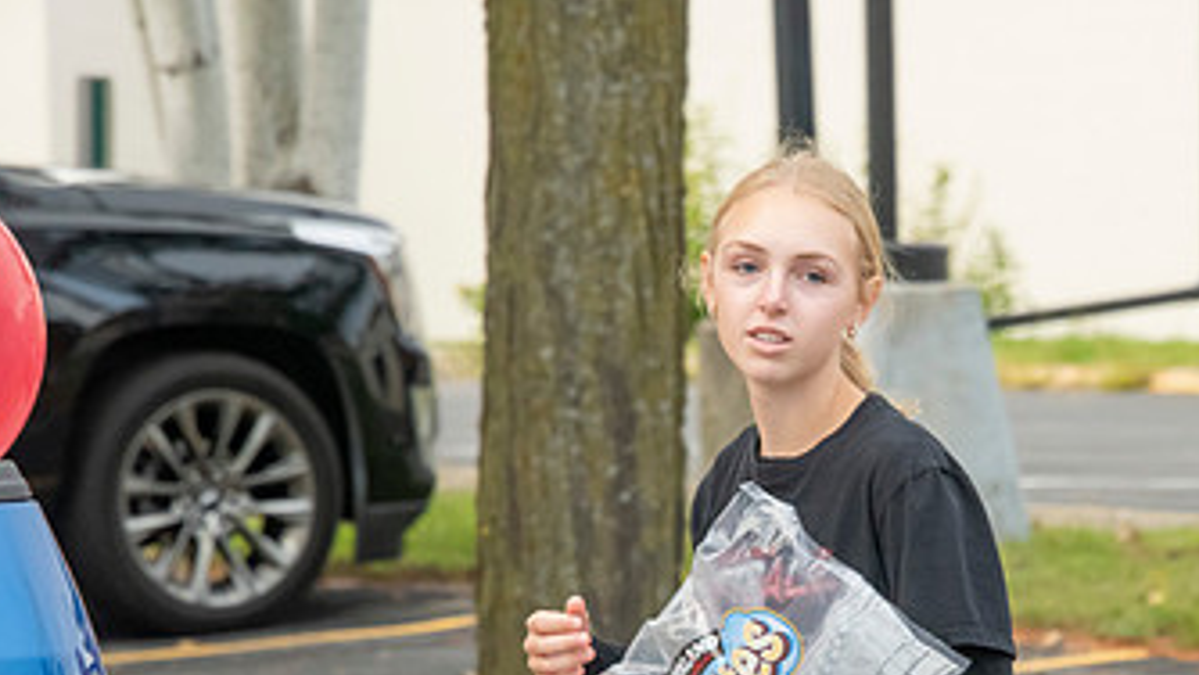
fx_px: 12147
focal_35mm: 382
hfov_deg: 5.6
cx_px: 926
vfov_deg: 3.2
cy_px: 634
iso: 3200
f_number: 11
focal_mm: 210
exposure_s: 1/250
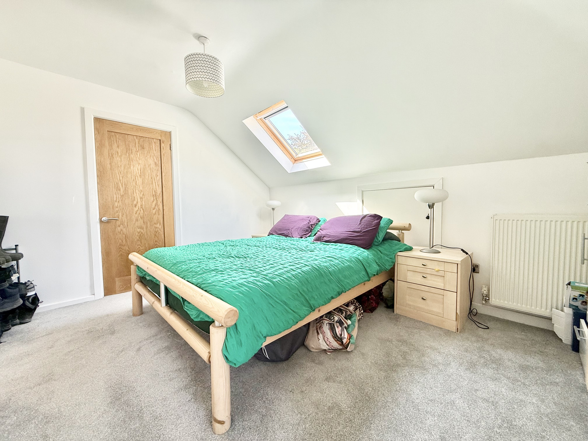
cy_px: 220
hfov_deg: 102.1
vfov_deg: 85.7
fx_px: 238
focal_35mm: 14
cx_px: 294
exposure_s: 1/99
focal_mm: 2.22
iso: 80
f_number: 2.2
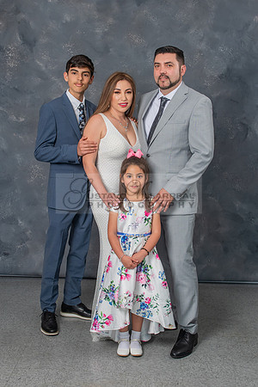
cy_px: 183
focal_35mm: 54
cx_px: 115
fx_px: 579
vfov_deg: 37.0
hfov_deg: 25.1
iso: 200
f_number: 5.6
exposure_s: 1/160
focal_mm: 29
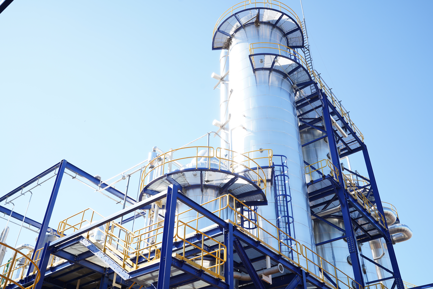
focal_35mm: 35
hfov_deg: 54.4
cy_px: 144
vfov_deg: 37.9
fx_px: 421
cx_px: 216
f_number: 7.1
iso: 200
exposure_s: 1/160
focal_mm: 35
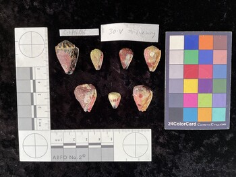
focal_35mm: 29
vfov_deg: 48.3
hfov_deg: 61.6
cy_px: 88
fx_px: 198
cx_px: 118
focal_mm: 3
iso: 40
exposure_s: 1/60
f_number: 1.8
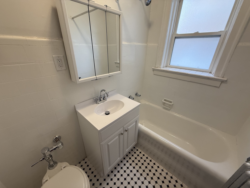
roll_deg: -1.5
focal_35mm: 14
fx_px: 101
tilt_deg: -23.0
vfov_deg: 85.7
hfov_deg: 102.1
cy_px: 94
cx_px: 125
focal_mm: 2.22
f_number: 2.2
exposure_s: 1/120
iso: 160
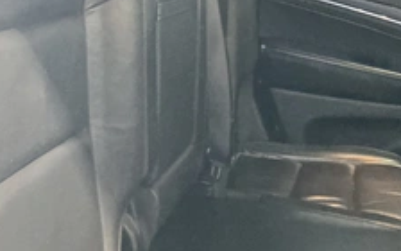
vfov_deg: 23.5
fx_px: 601
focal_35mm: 55
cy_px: 91
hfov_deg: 36.5
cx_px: 132
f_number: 1.8
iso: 640
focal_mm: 3
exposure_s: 1/17
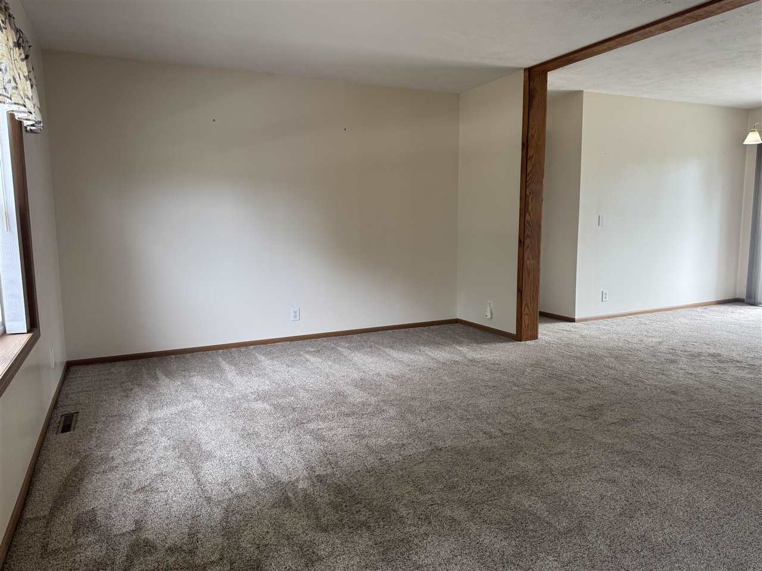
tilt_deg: -8.3
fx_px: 528
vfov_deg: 56.8
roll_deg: +0.3
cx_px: 381
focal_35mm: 24
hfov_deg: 71.6
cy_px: 286
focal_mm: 6.76
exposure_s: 1/120
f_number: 1.78
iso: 100
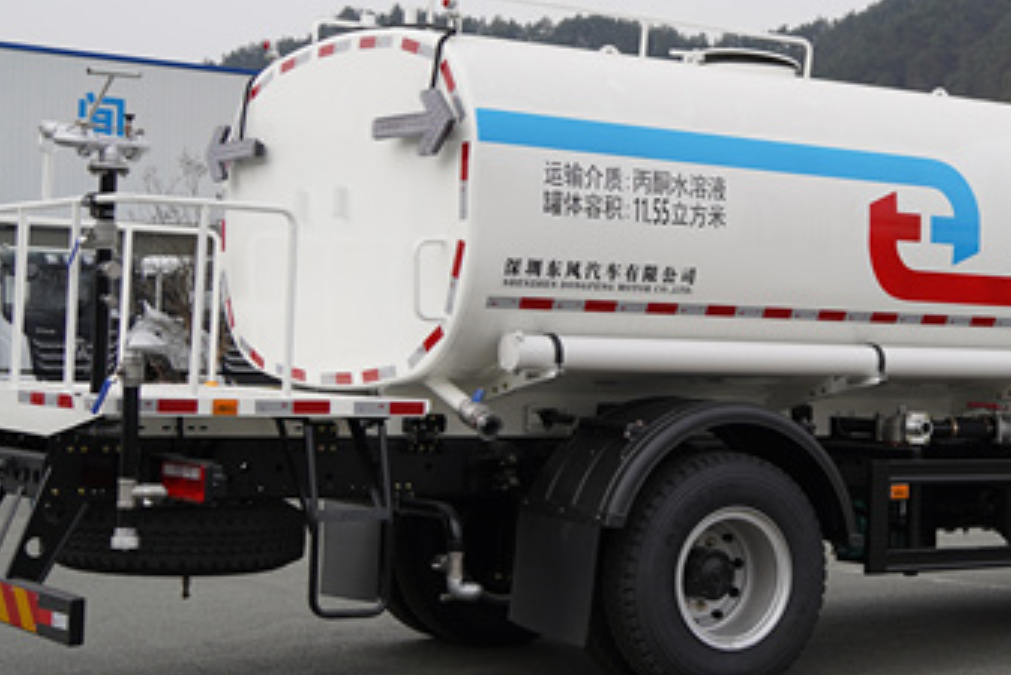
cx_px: 804
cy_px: 272
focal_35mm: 83
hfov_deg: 24.1
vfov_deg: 16.5
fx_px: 2332
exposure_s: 1/800
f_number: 3.2
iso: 125
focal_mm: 35
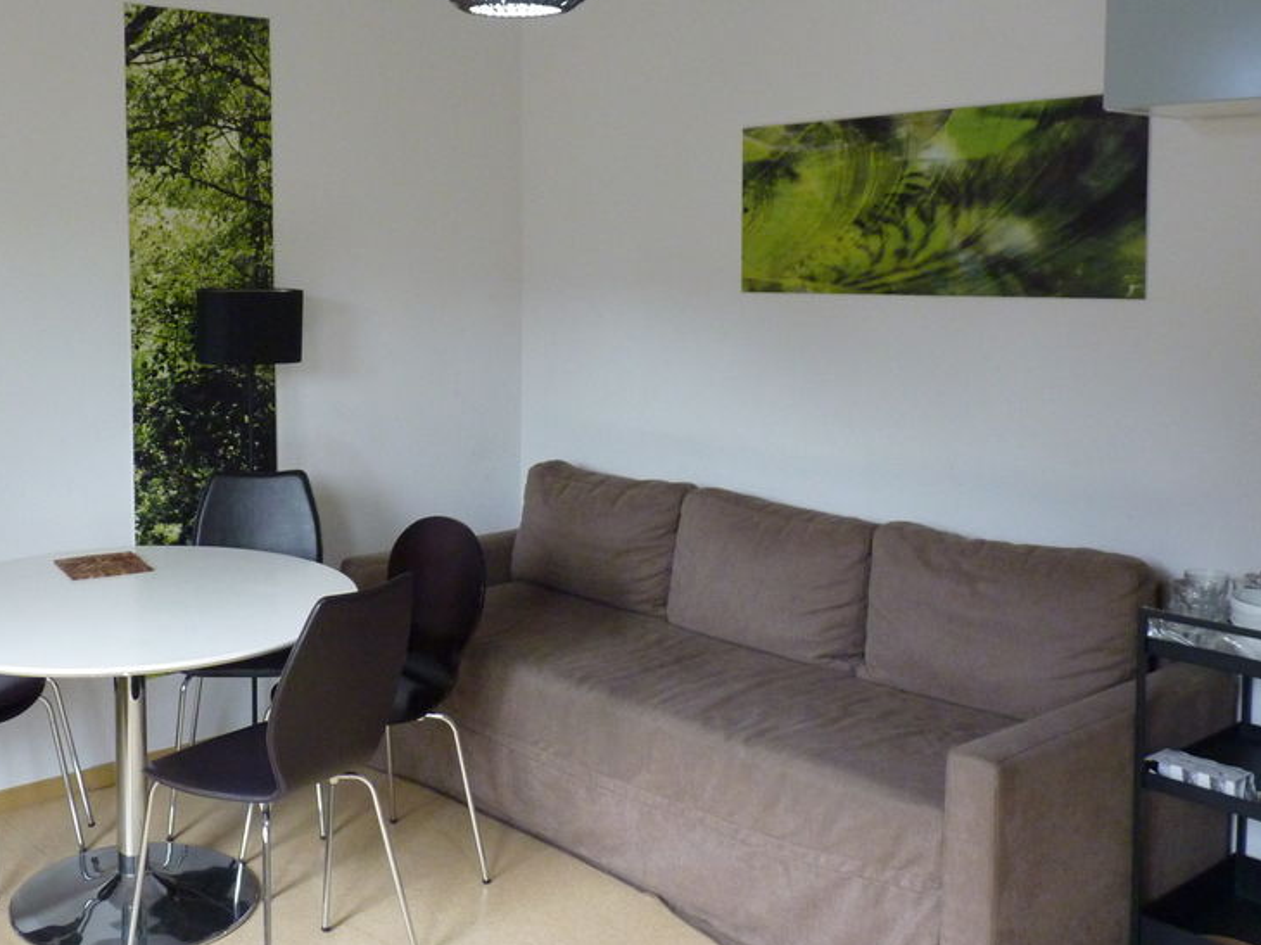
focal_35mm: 37
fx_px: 1347
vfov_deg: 38.2
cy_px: 316
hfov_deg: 49.2
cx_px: 413
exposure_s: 1/30
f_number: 2.8
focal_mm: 4.8
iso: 400
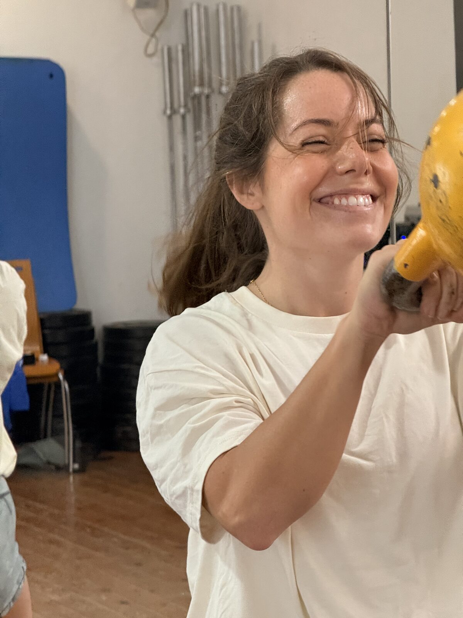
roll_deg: +1.5
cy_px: 309
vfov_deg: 16.4
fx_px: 2140
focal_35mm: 120
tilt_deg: -2.6
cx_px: 232
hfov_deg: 12.3
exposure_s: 1/100
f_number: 2.8
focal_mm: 15.66
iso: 320
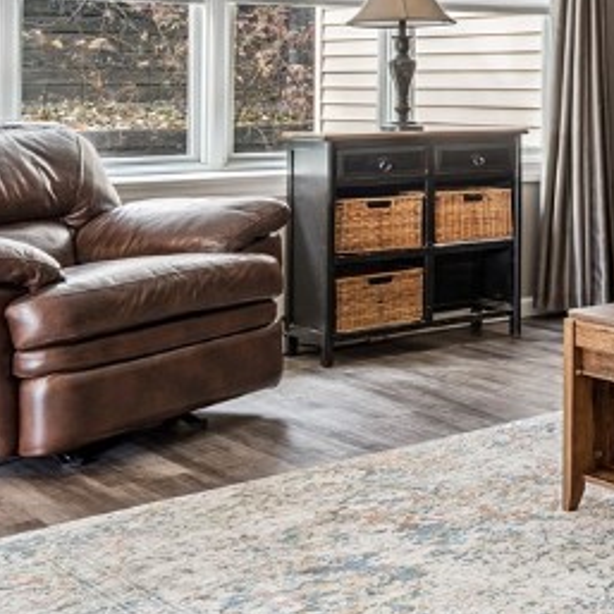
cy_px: 55
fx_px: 1224
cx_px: 1156
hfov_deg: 19.5
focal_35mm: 61
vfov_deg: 27.1
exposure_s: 1/5
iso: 400
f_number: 8
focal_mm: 16
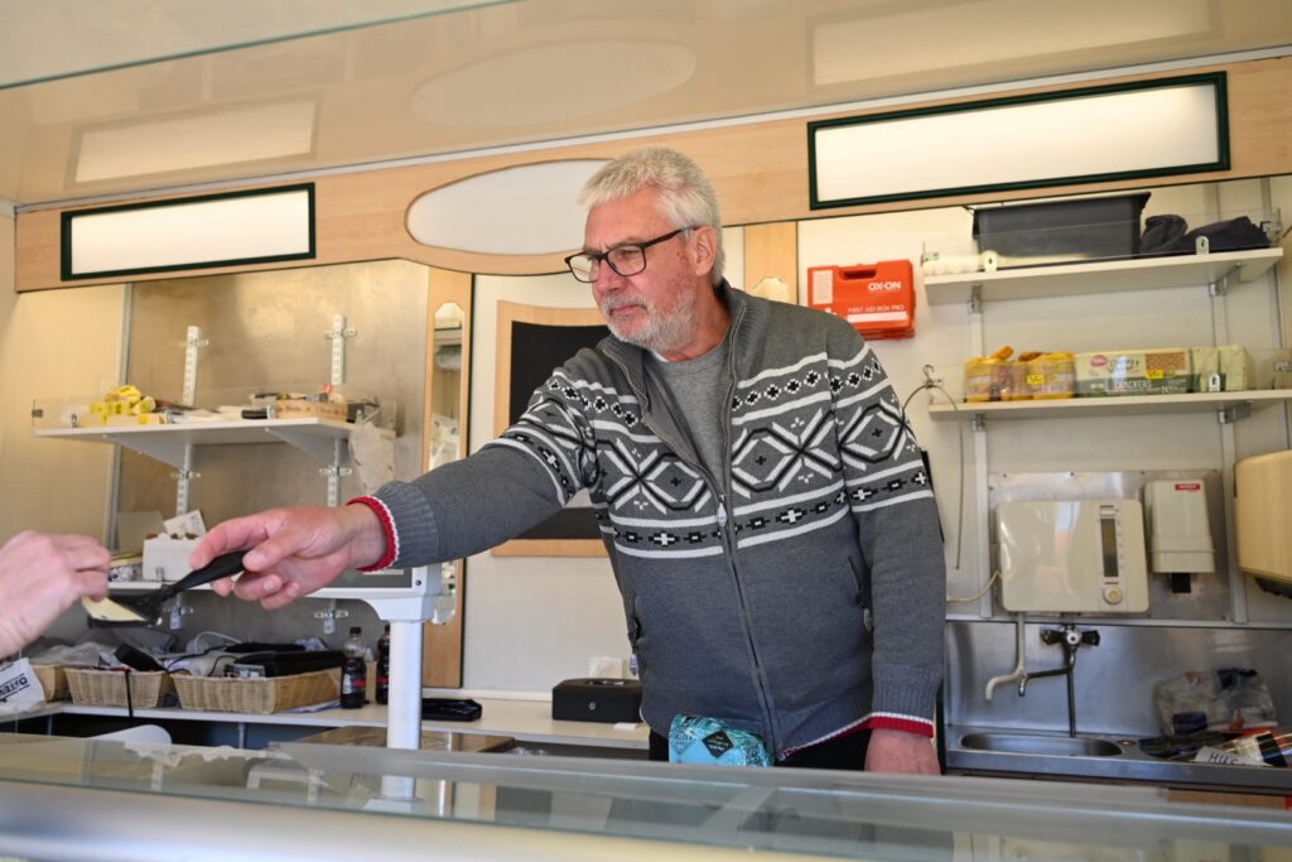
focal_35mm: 29
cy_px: 431
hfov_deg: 63.7
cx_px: 646
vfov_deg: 45.0
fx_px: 1041
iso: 360
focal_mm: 29
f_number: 4.5
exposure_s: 1/250
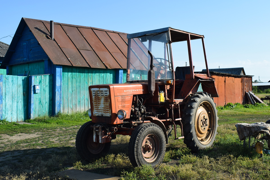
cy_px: 90
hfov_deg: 59.5
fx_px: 236
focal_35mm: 32
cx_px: 135
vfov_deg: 41.7
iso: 200
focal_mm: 21
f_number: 9
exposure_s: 1/320
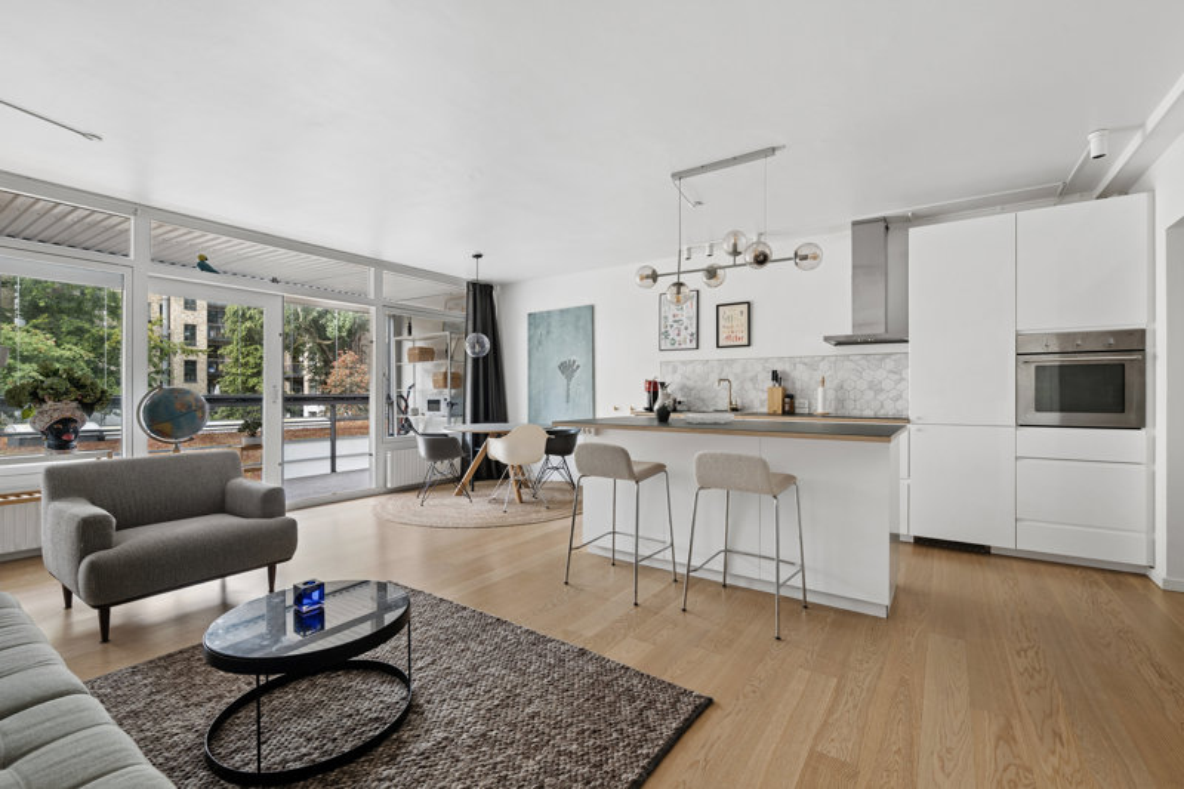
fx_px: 526
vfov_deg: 73.7
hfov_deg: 96.7
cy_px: 394
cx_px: 592
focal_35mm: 16
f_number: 9
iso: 160
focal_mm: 16
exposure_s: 1/15
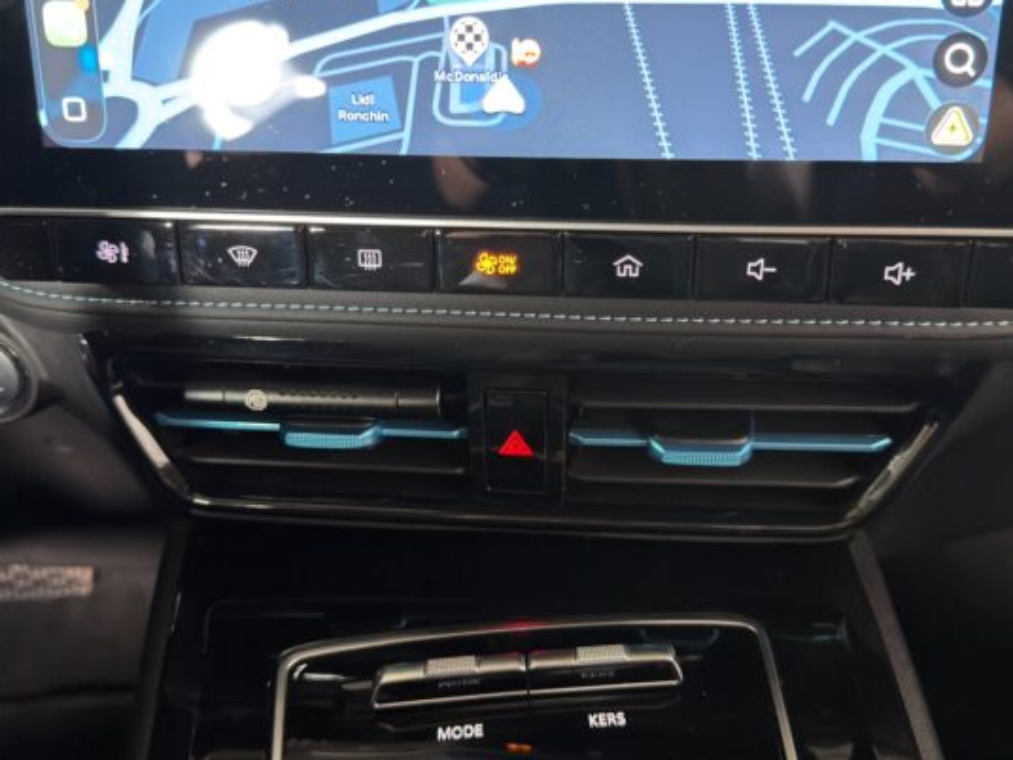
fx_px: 1083
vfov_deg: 38.7
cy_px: 356
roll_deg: +1.3
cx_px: 527
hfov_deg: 50.1
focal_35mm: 37
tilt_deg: -33.4
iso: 500
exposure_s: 1/25
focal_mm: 6.76
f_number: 1.78
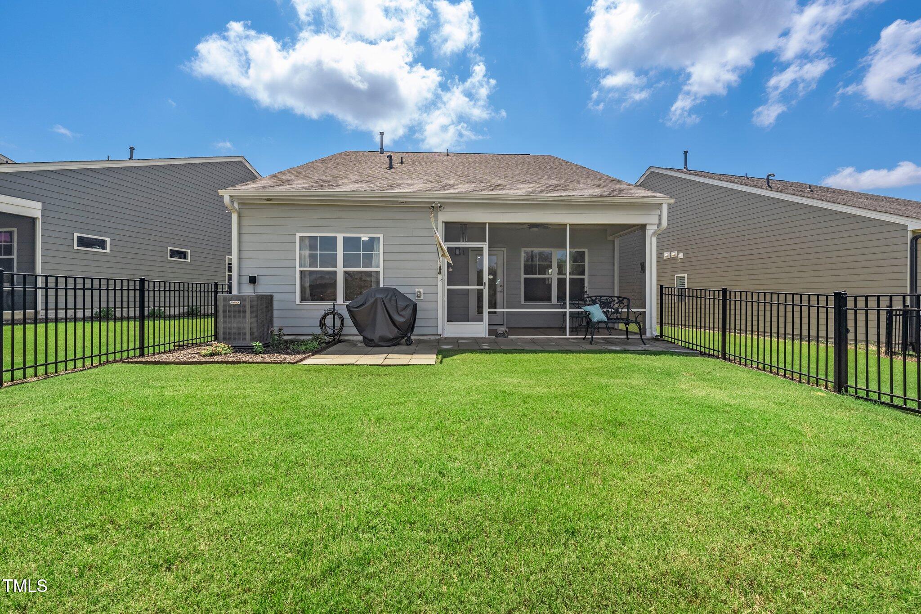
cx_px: 460
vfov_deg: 81.2
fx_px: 358
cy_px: 307
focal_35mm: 14
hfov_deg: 104.3
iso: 640
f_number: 7.1
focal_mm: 14
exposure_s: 1/500
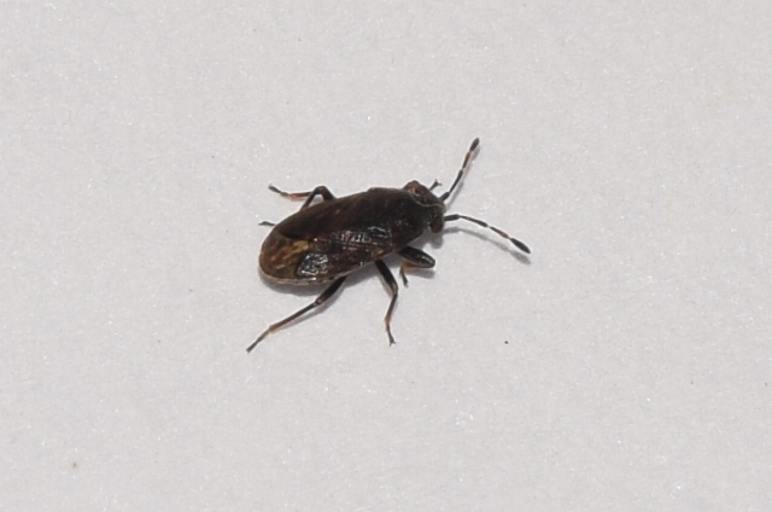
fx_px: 4494
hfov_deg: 9.8
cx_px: 386
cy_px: 256
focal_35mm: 210
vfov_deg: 6.5
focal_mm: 140
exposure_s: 1/200
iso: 100
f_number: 14
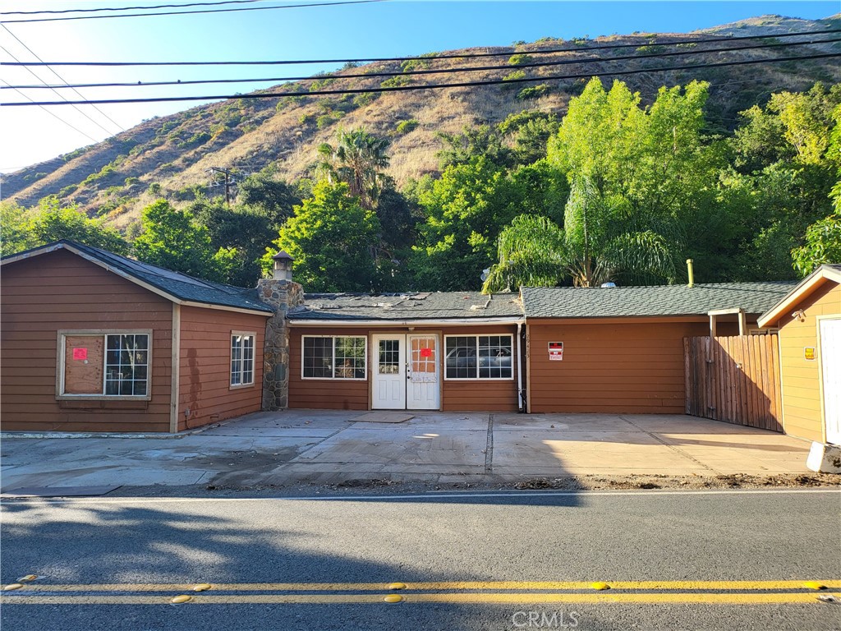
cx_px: 420
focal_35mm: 24
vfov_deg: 56.8
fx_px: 583
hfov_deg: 71.6
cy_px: 316
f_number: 1.8
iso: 40
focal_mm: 5
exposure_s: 1/719
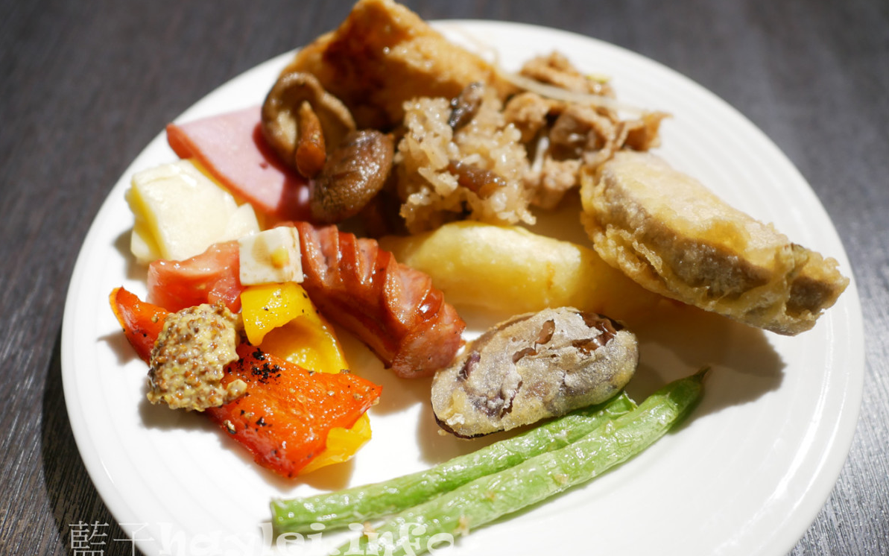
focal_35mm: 32
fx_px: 775
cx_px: 443
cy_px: 272
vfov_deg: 39.4
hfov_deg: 59.6
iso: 400
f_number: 1.7
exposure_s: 1/60
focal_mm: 15
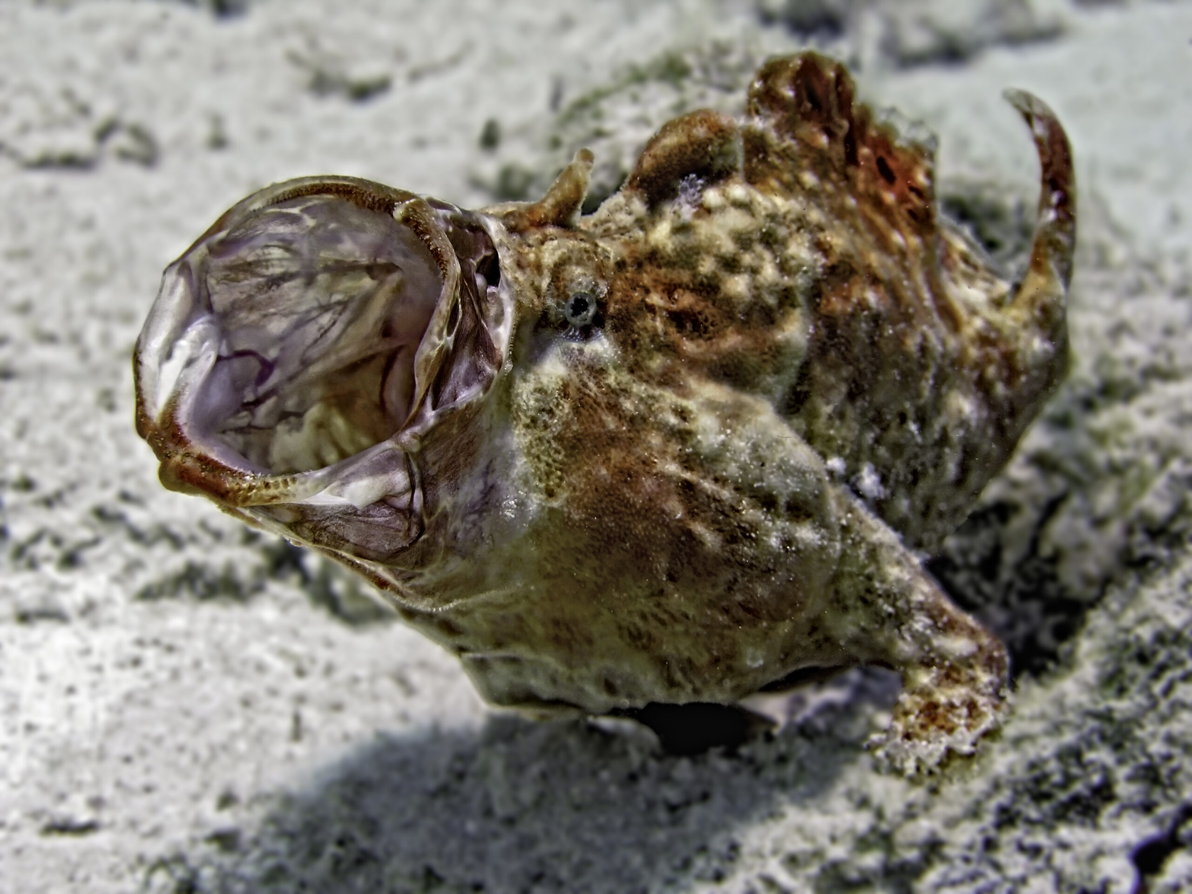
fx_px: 2824
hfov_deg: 23.8
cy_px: 447
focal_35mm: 82
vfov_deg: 18.0
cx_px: 596
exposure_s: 1/320
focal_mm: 21
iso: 50
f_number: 5.5
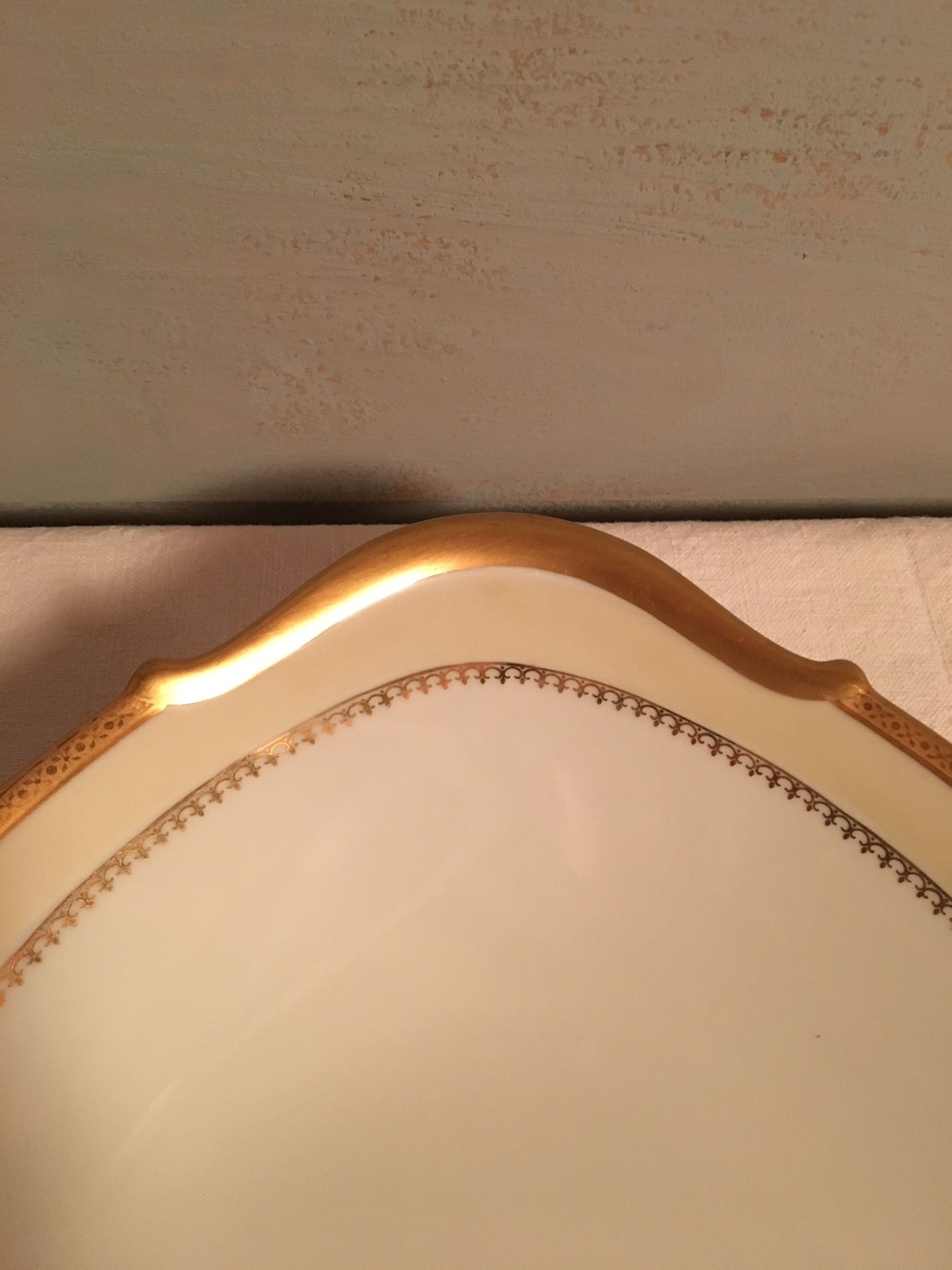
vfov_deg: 61.7
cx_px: 476
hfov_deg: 48.2
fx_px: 1063
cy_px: 635
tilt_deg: -56.3
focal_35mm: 29
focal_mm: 4.15
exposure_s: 1/17
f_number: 2.2
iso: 400
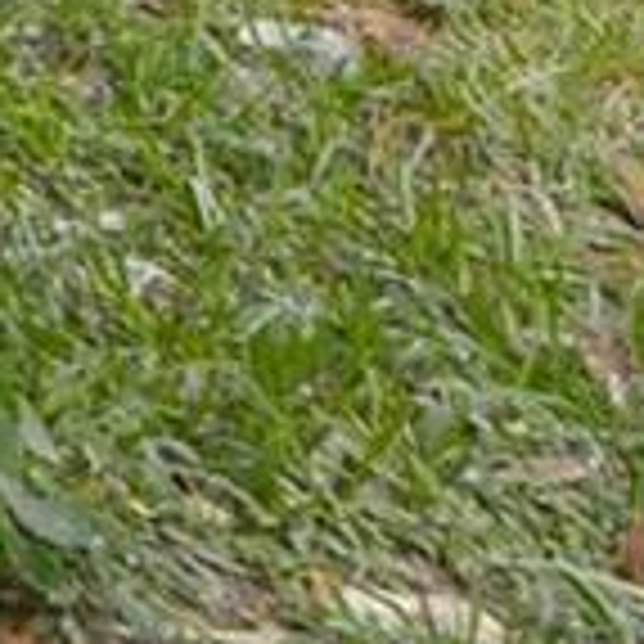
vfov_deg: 9.9
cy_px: -1164
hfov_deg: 7.4
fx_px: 2989
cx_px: -2108
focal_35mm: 142
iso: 100
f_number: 5.6
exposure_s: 1/125
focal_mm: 10
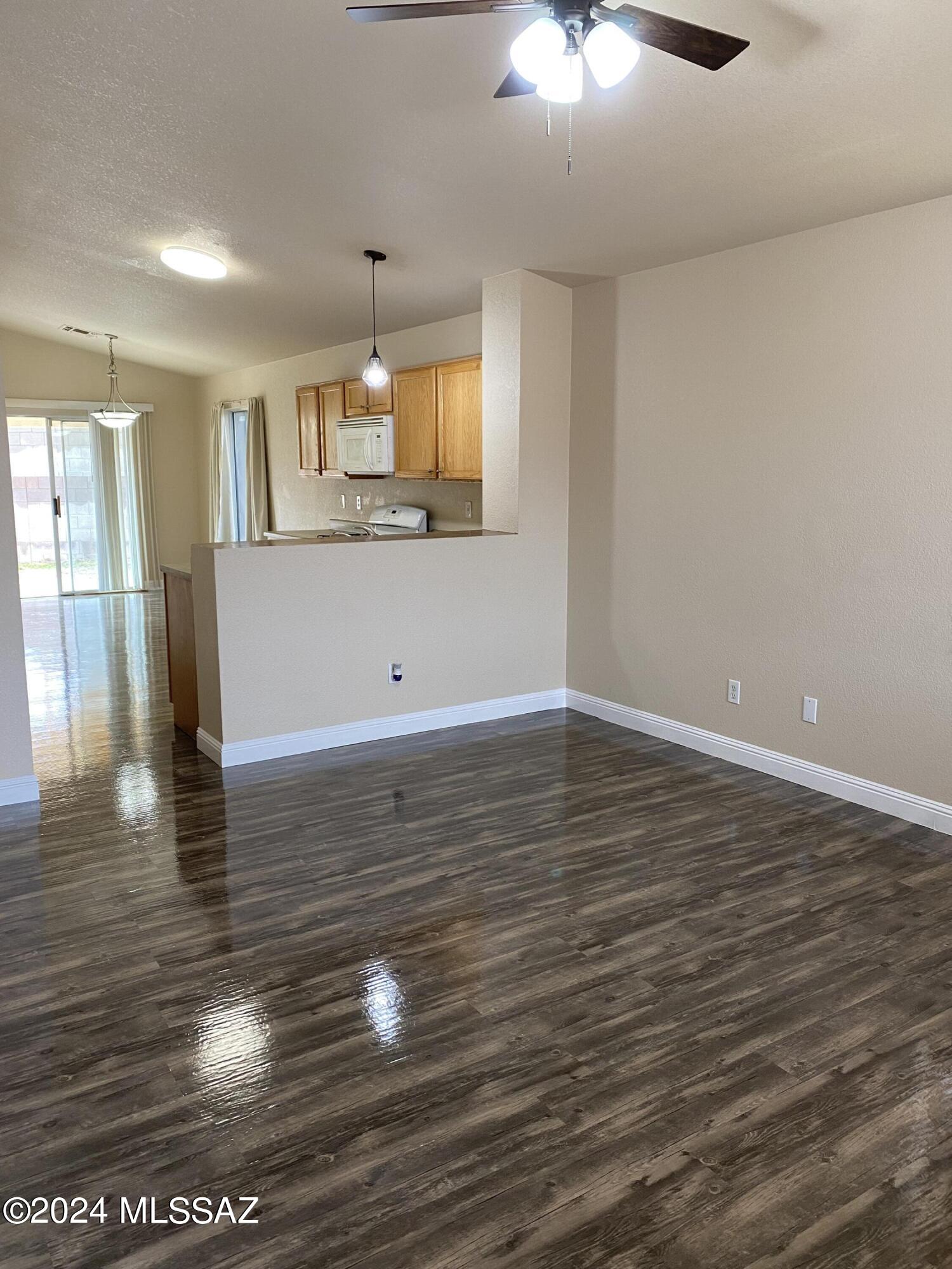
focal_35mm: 26
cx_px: 476
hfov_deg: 53.1
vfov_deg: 67.3
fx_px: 953
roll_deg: -1.1
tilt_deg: -9.2
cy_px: 634
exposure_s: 1/60
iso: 80
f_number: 1.8
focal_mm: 4.25
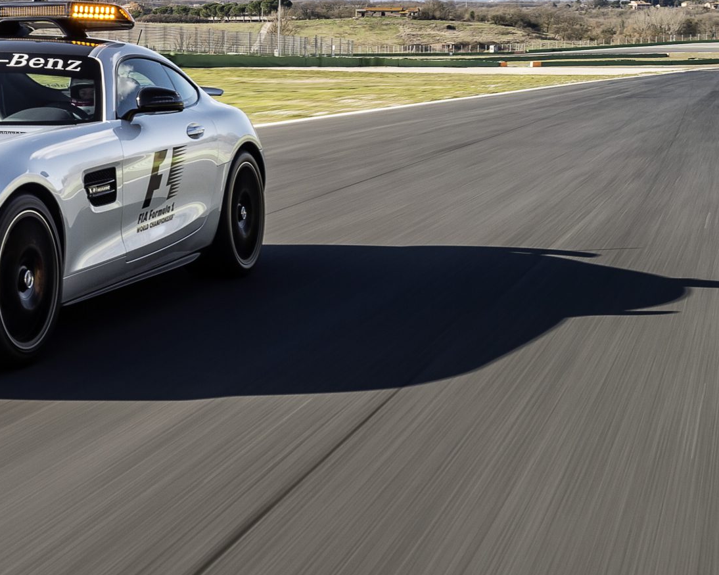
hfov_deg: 25.6
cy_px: 161
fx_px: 1532
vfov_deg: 21.1
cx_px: 78
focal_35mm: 72
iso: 100
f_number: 10
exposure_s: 1/20
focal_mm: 35
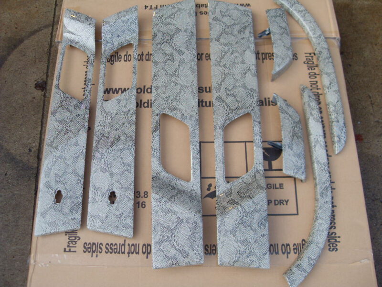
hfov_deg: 52.6
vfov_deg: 40.7
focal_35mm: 35
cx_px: 191
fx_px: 386
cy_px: 144
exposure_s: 1/350
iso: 80
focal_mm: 6.3
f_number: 2.8
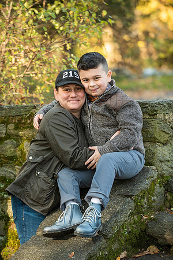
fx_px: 1009
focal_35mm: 140
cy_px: 130
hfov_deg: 9.8
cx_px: 86
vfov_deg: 14.7
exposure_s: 1/200
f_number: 3.5
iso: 320
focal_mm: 140
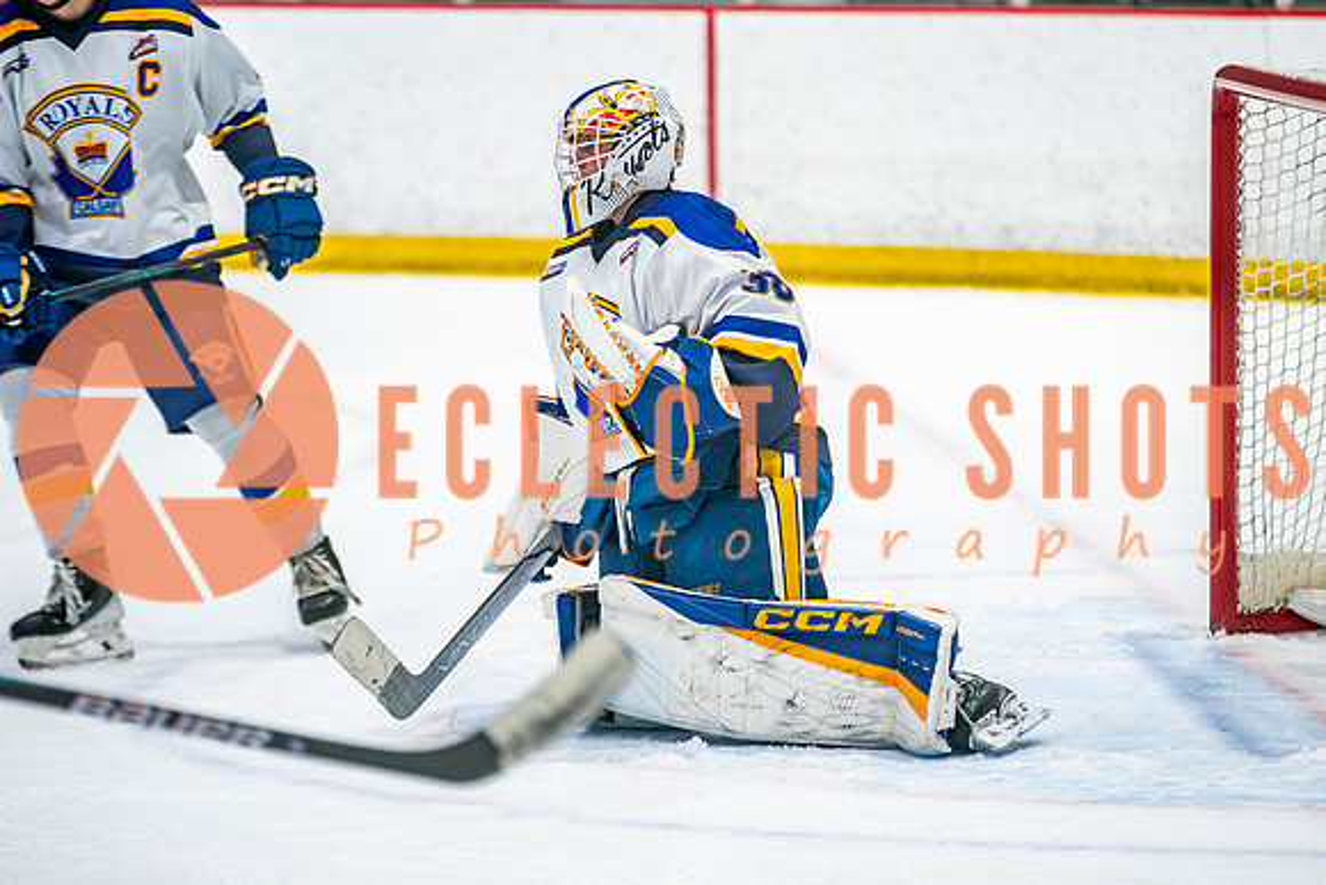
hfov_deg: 10.4
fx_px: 7295
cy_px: 442
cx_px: 708
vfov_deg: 6.9
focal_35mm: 198
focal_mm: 168
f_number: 3.2
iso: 640
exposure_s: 1/640
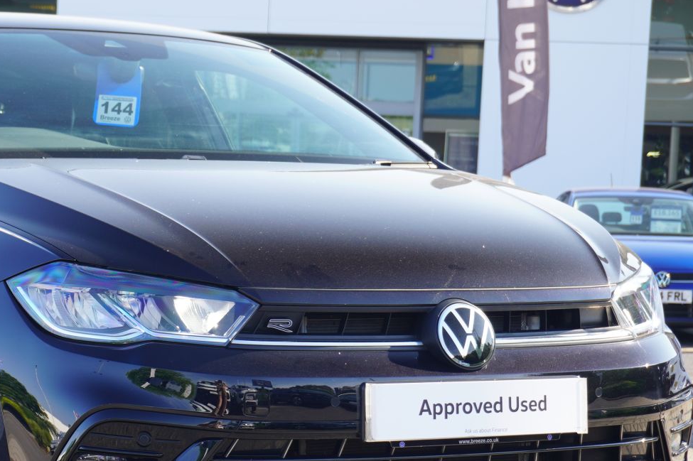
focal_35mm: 106
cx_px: 163
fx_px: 2036
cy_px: 330
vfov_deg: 12.9
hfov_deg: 19.2
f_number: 5.6
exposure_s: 1/90
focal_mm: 43
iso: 160
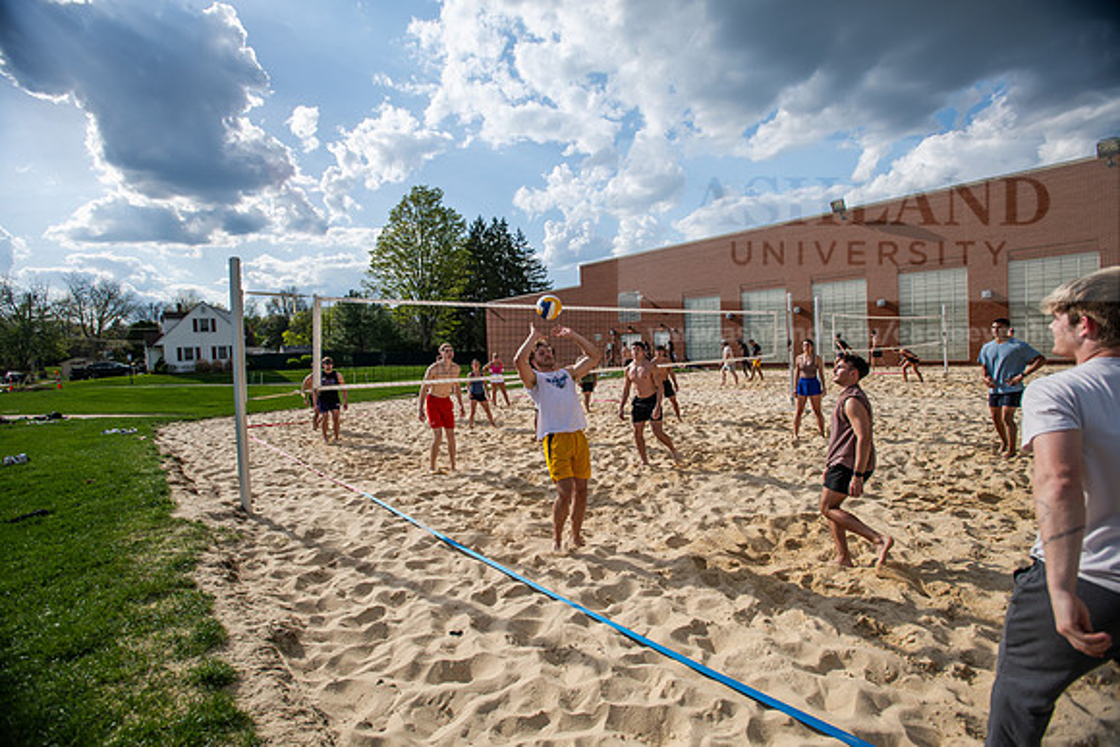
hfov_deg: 93.3
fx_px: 529
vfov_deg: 70.5
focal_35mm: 17
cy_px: 374
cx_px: 560
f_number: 4.5
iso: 125
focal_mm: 17
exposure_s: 1/640
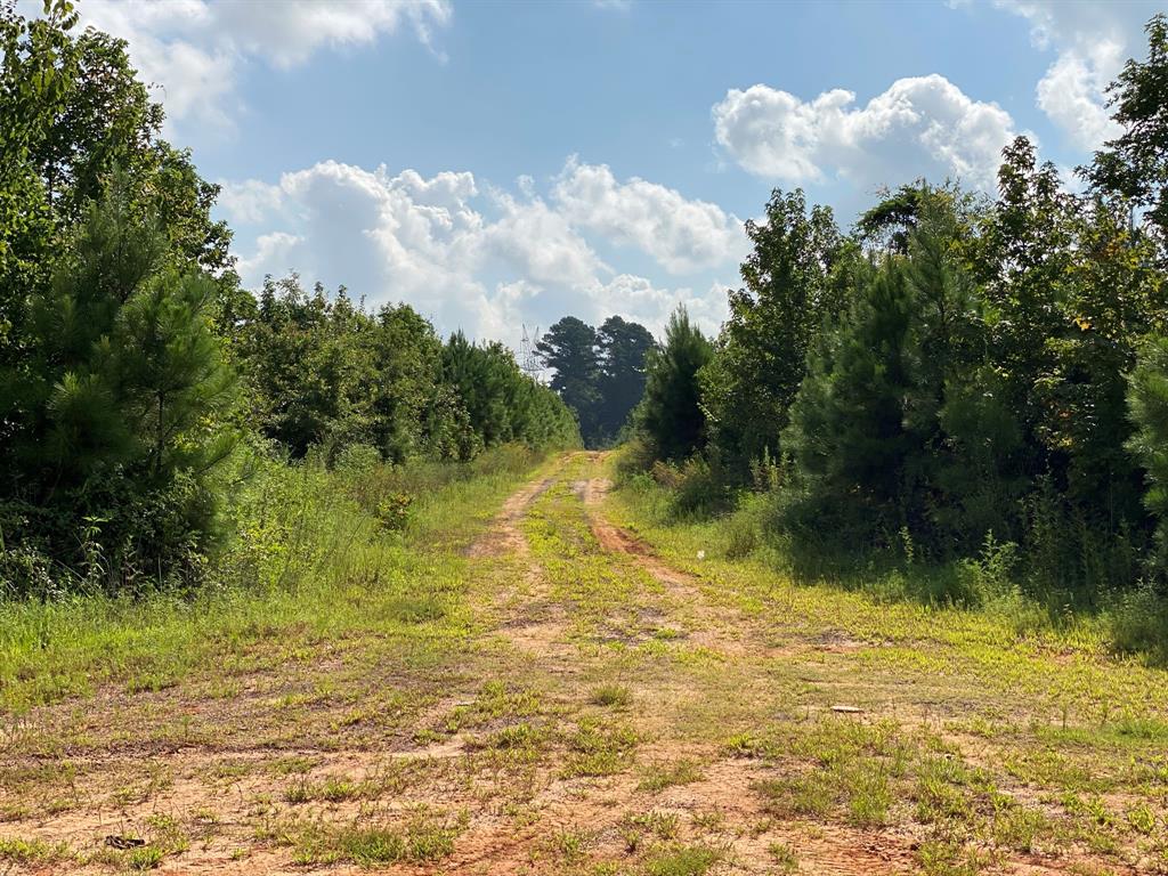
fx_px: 1755
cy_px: 438
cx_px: 584
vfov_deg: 28.0
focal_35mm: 52
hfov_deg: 36.8
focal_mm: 6
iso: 25
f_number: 2
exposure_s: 1/3195
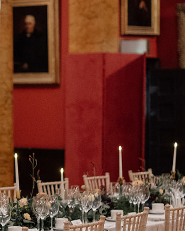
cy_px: 143
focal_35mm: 153
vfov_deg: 12.6
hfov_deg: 9.9
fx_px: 1048
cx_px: -52
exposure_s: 1/160
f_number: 2
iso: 4000
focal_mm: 50
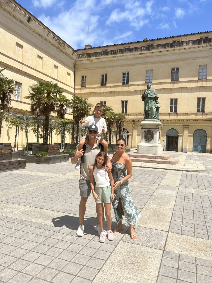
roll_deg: -1.8
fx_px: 212
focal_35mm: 26
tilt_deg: +0.9
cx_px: 106
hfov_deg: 53.1
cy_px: 142
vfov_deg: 67.3
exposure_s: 1/5587
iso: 50
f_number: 1.5
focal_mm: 5.7
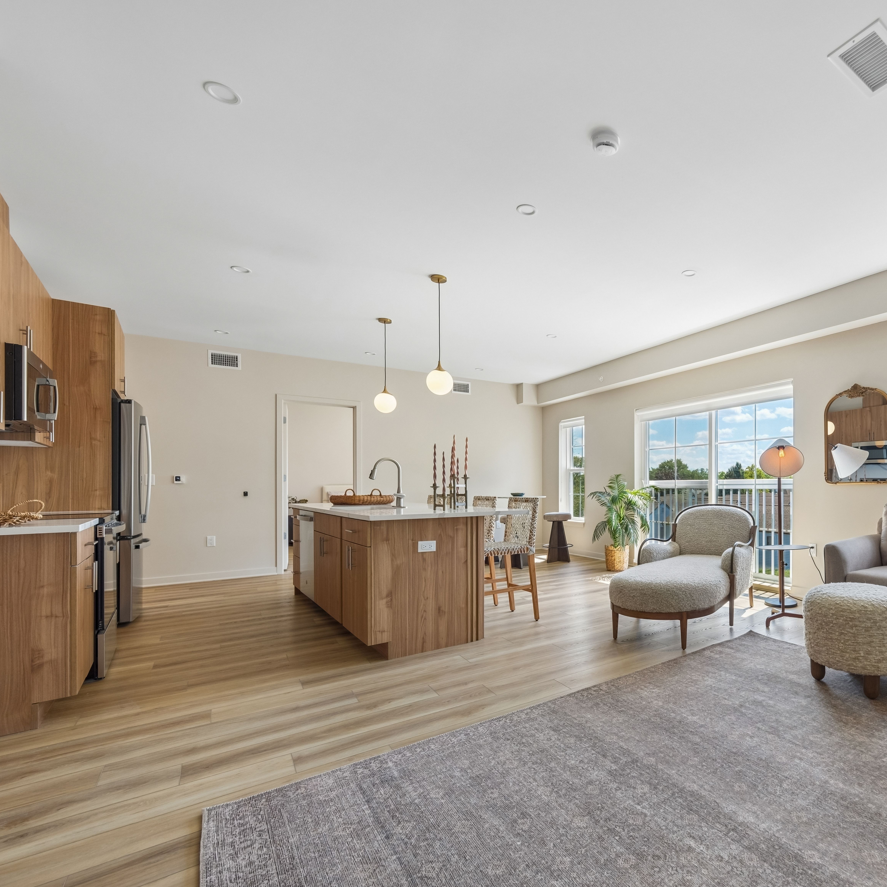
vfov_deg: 83.8
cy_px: 482
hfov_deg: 79.5
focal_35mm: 17
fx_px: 493
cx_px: 631
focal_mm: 8
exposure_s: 1/80
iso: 250
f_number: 4
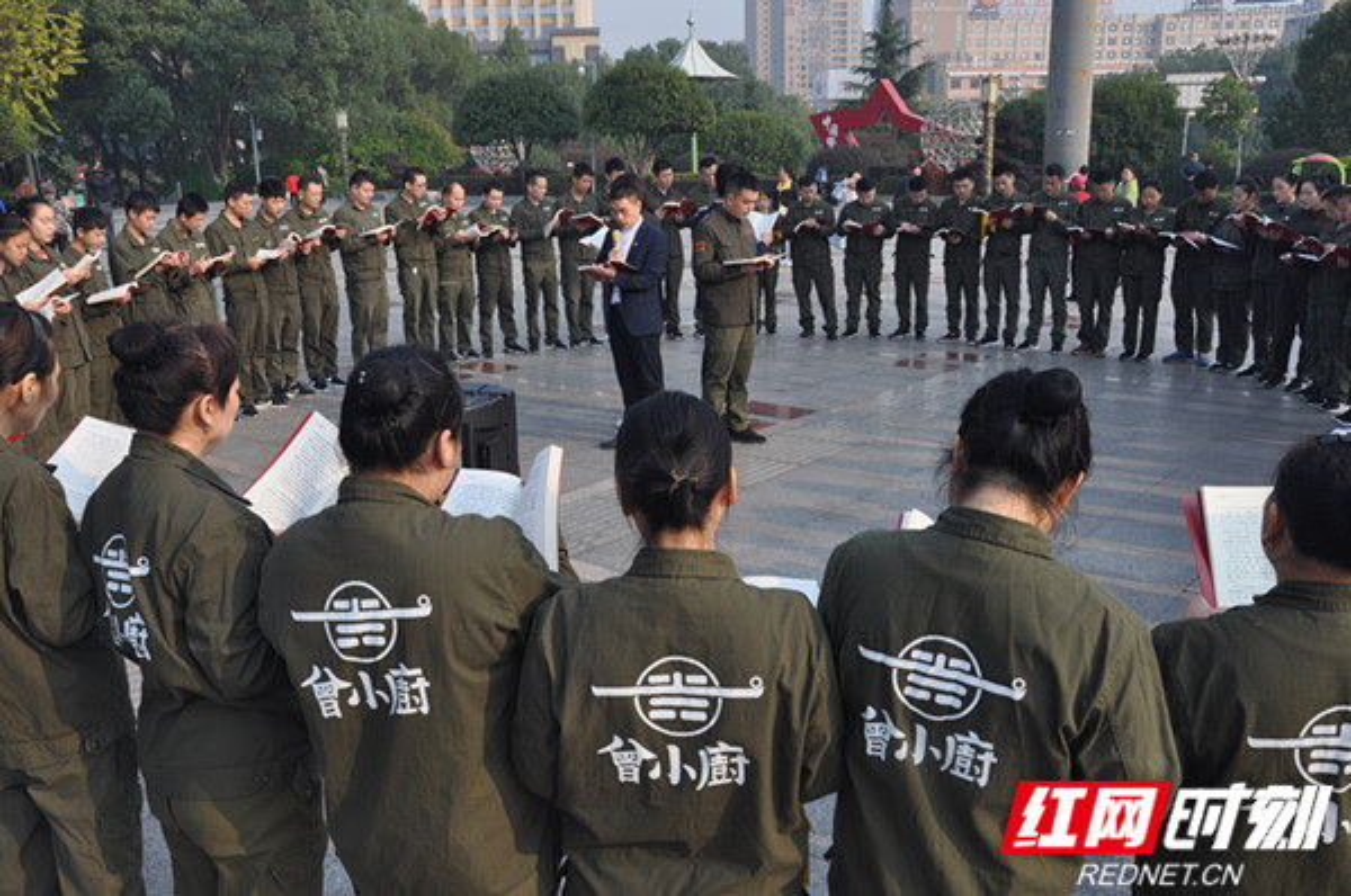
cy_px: 448
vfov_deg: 41.6
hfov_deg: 59.6
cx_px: 676
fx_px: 1180
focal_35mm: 32
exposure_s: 1/125
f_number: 11
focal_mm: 21
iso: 200
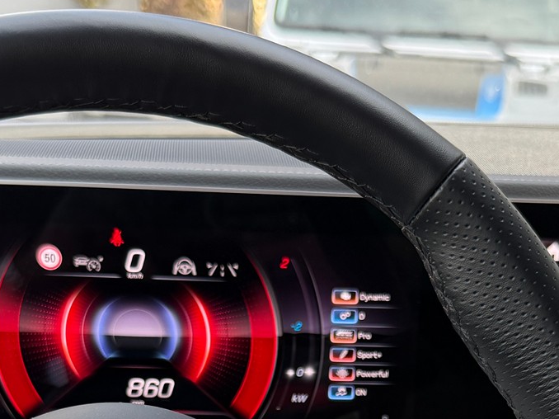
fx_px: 1098
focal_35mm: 68
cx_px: 323
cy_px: 514
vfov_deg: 20.1
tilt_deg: -21.2
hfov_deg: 28.5
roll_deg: -3.6
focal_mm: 6.76
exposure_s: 1/235
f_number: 1.78
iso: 160
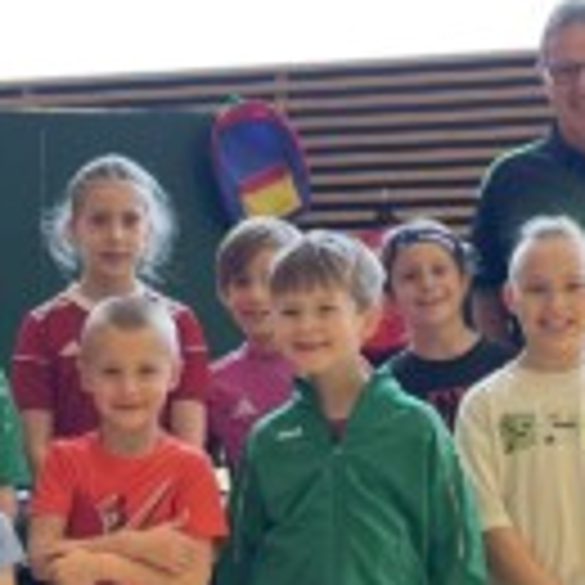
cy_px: 418
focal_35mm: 113
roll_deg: +0.4
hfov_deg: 15.1
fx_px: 2161
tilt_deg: -1.0
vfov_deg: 15.4
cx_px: -14
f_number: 1.6
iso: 64
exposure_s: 1/121
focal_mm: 4.2
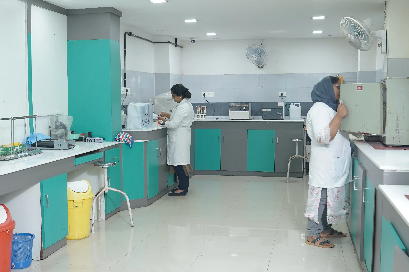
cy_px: 136
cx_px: 204
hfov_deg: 44.5
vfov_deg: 30.5
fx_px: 500
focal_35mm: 44
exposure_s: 1/200
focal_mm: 29.8
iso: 2000
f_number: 4
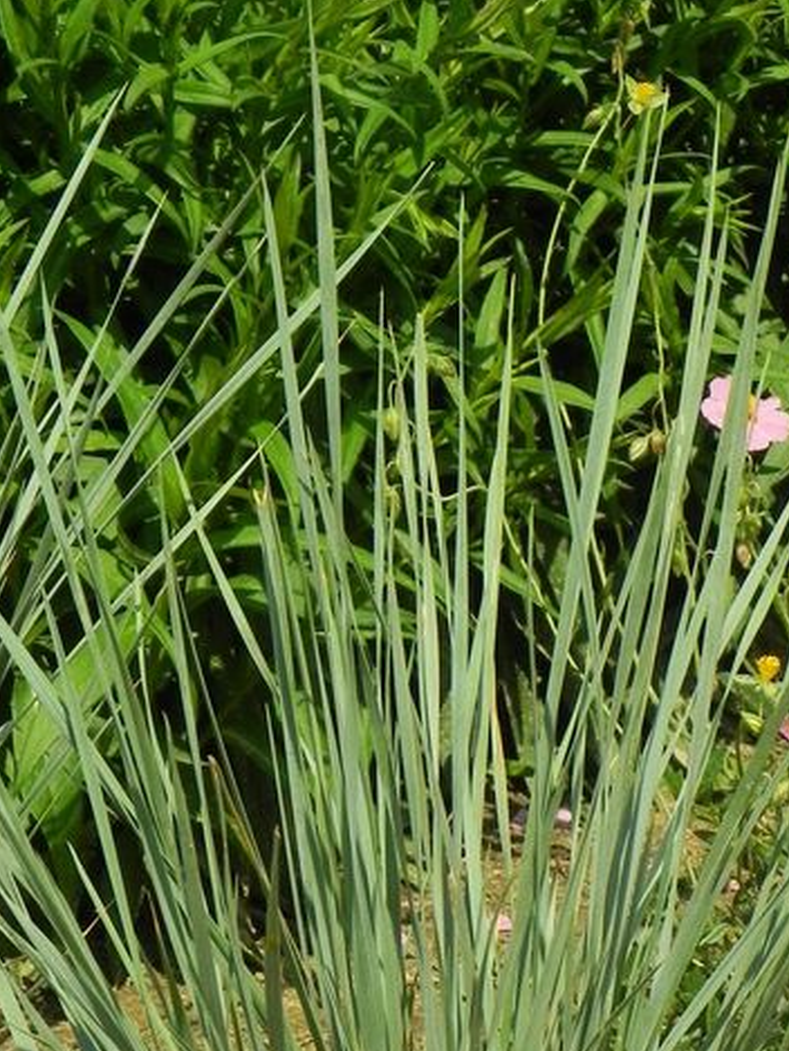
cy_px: 811
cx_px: 273
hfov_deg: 9.2
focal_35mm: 162
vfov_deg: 12.2
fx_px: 4921
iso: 160
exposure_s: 1/500
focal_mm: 16.9
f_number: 7.1
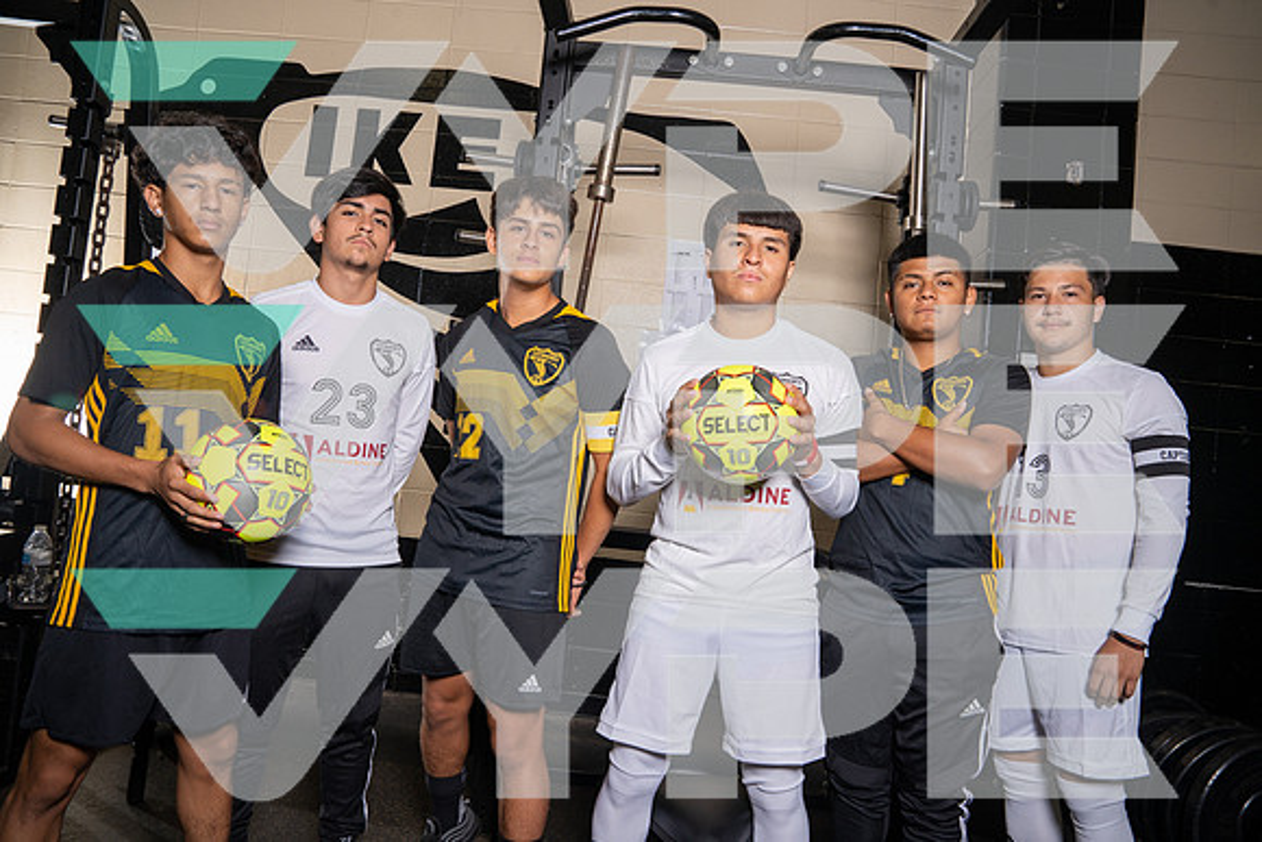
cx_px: 631
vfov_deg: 53.2
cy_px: 421
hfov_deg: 73.7
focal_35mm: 24
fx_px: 841
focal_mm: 24
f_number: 9
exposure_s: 1/250
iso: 320
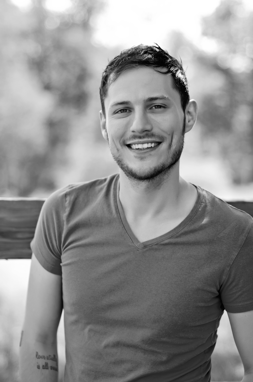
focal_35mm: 75
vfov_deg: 27.0
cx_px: 126
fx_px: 794
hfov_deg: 18.1
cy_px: 191
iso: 100
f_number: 1.8
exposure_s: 1/500
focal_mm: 50
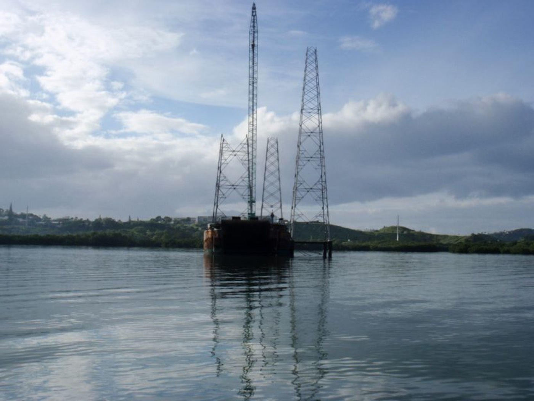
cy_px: 200
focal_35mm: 42
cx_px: 267
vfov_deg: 34.3
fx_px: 648
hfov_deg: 44.8
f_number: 6.3
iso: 64
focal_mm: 7.57
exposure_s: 1/640
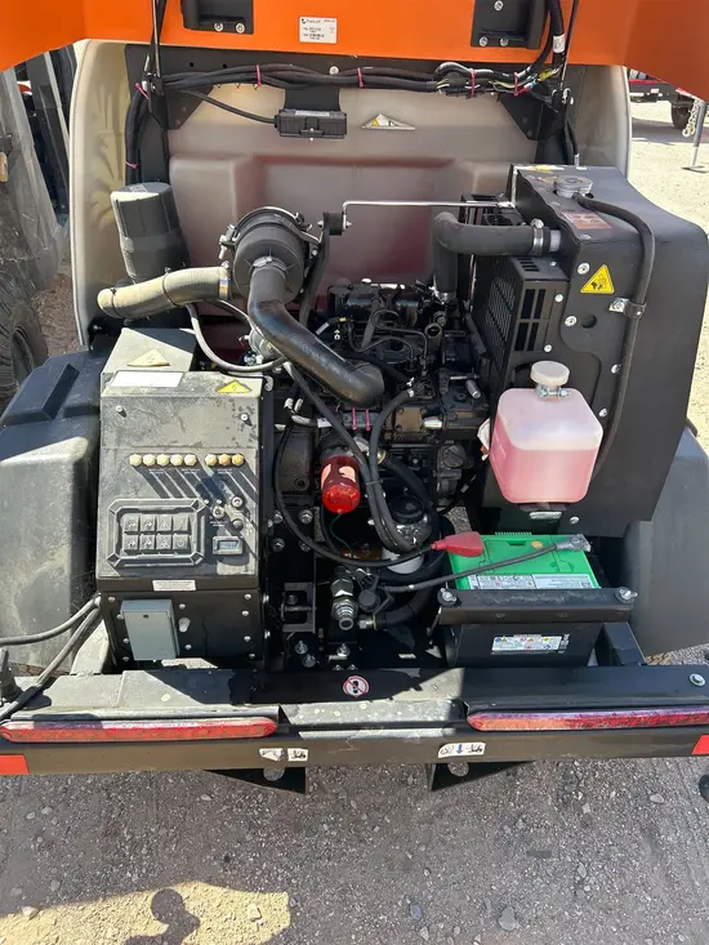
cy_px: 472
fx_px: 710
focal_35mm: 26
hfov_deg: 53.1
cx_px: 354
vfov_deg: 67.3
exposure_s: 1/468
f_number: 1.5
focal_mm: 5.7
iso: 50
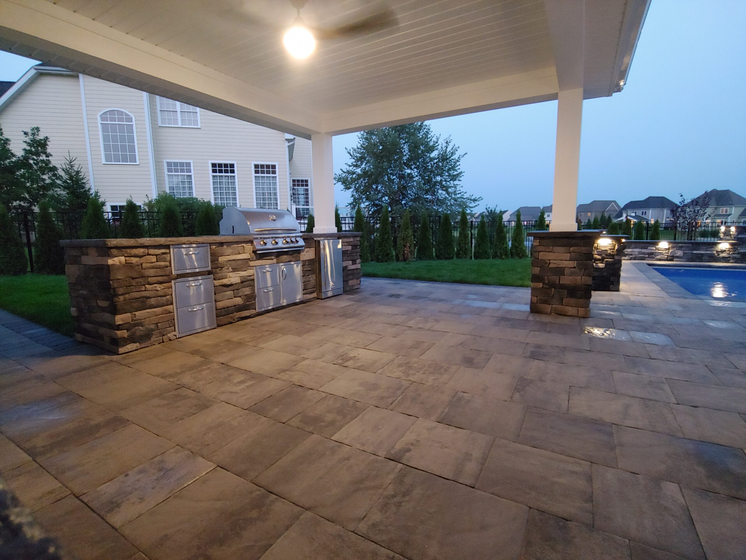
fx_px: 345
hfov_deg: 94.5
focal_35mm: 16
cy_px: 280
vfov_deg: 78.1
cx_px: 373
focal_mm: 2.18
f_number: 1.9
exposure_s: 1/15
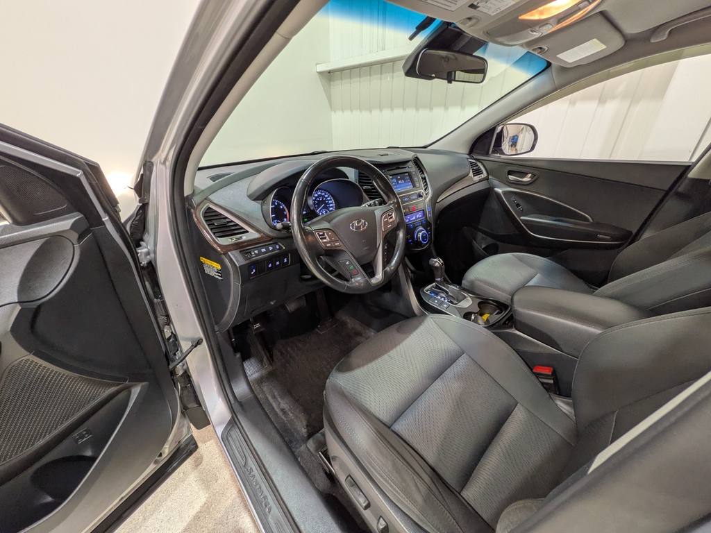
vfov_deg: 85.7
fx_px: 288
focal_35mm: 14
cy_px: 266
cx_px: 356
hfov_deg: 102.1
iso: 63
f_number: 2.2
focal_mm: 1.83
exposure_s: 1/30
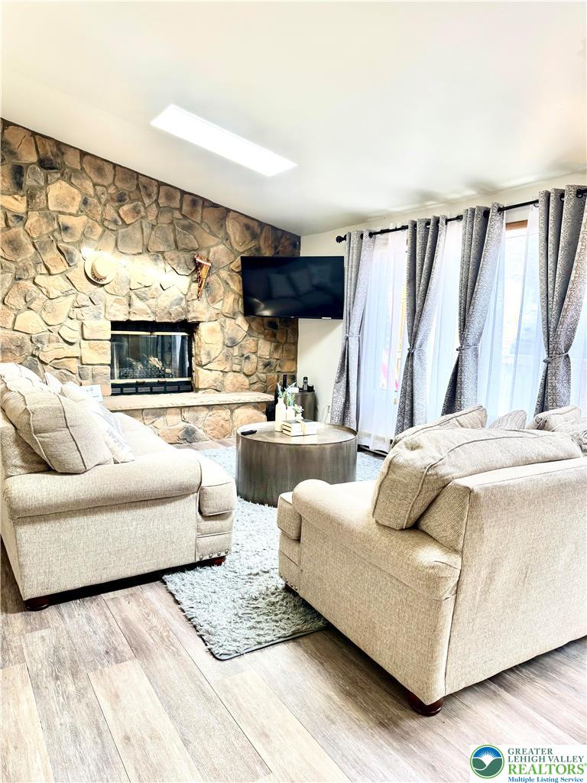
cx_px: 294
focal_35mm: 24
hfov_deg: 56.8
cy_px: 392
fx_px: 543
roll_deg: -2.1
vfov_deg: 71.6
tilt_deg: -8.6
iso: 125
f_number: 1.78
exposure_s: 1/120
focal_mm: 6.76
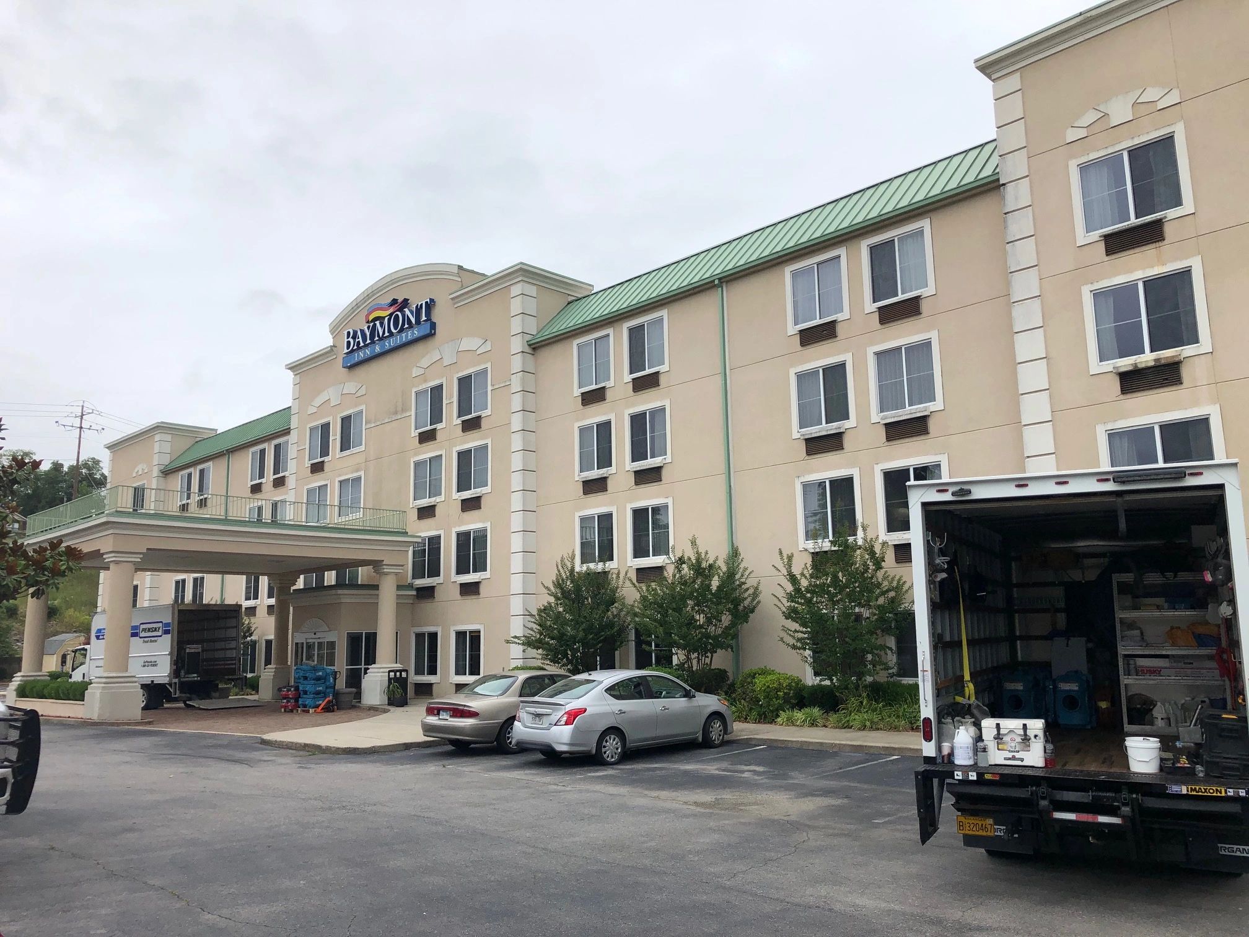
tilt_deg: +10.4
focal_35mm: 28
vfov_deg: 49.7
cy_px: 468
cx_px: 624
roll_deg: +0.7
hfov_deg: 63.4
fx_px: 1010
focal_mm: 3.99
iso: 20
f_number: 1.8
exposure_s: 1/676
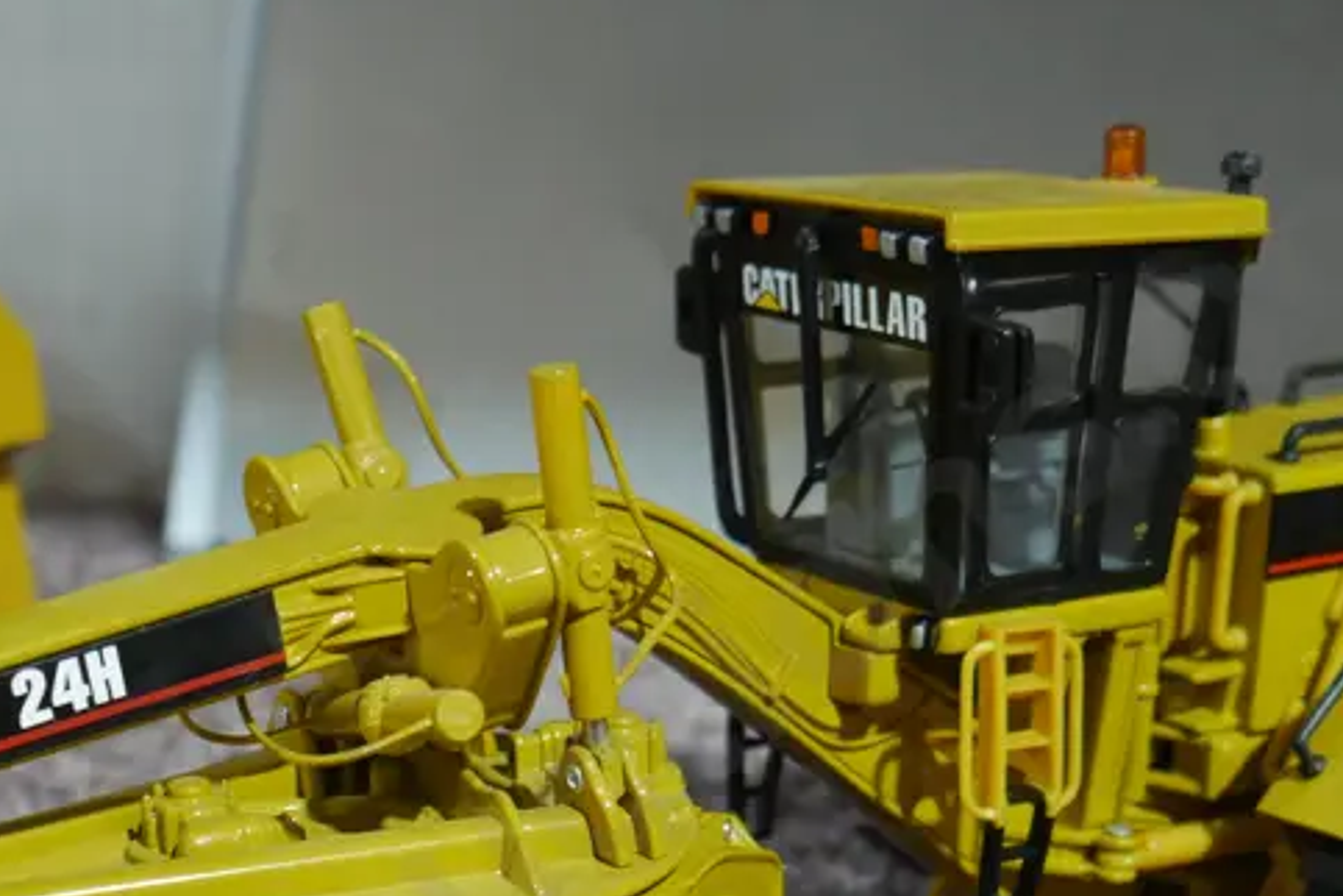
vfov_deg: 17.8
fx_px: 2798
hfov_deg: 26.9
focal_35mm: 75
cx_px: 500
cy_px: 864
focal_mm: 17
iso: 1000
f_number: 4
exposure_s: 1/60
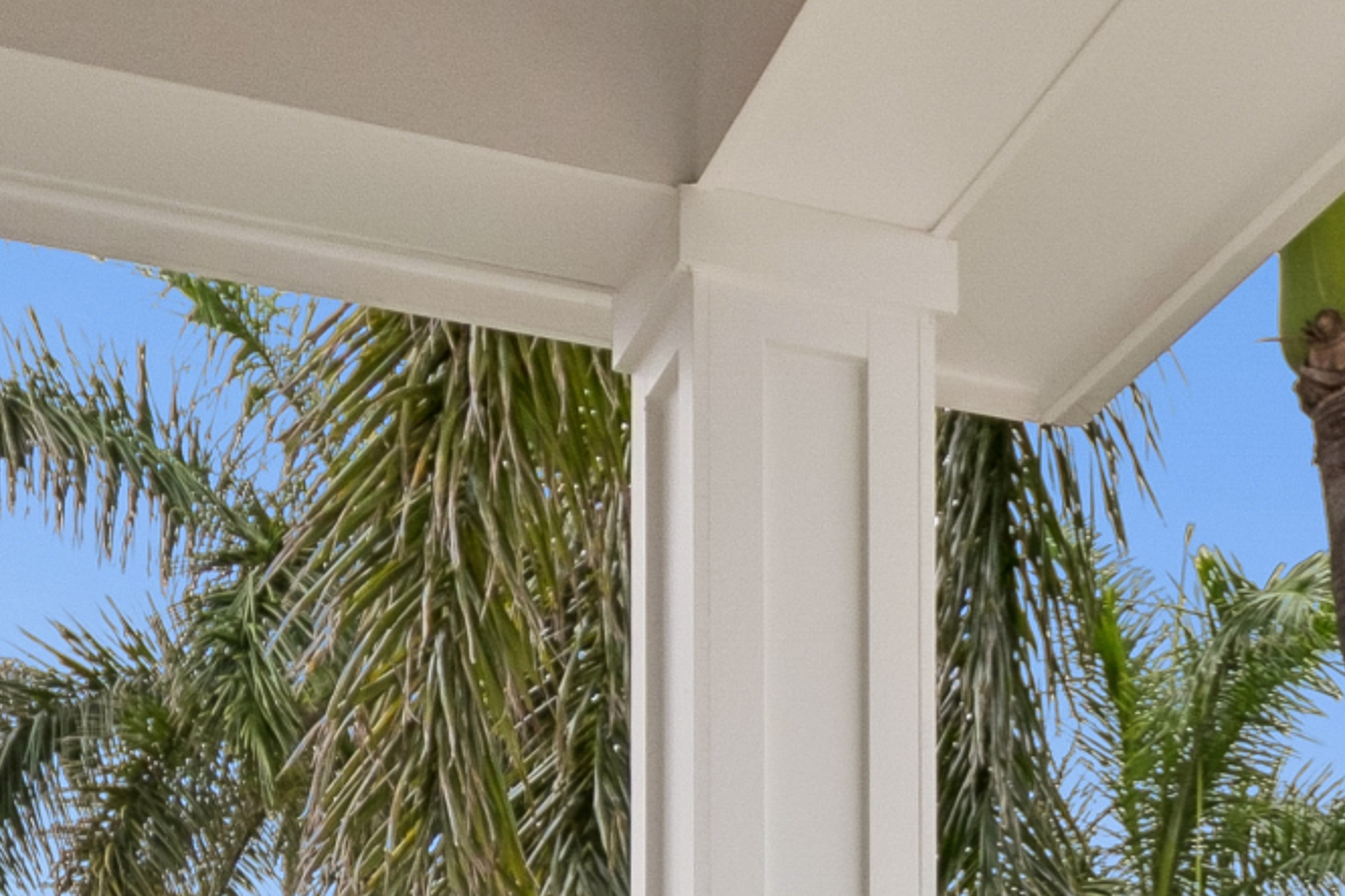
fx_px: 2428
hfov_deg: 29.6
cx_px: 1216
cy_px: 1485
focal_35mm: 65
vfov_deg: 17.8
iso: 100
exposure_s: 1/200
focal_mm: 10
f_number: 4.5
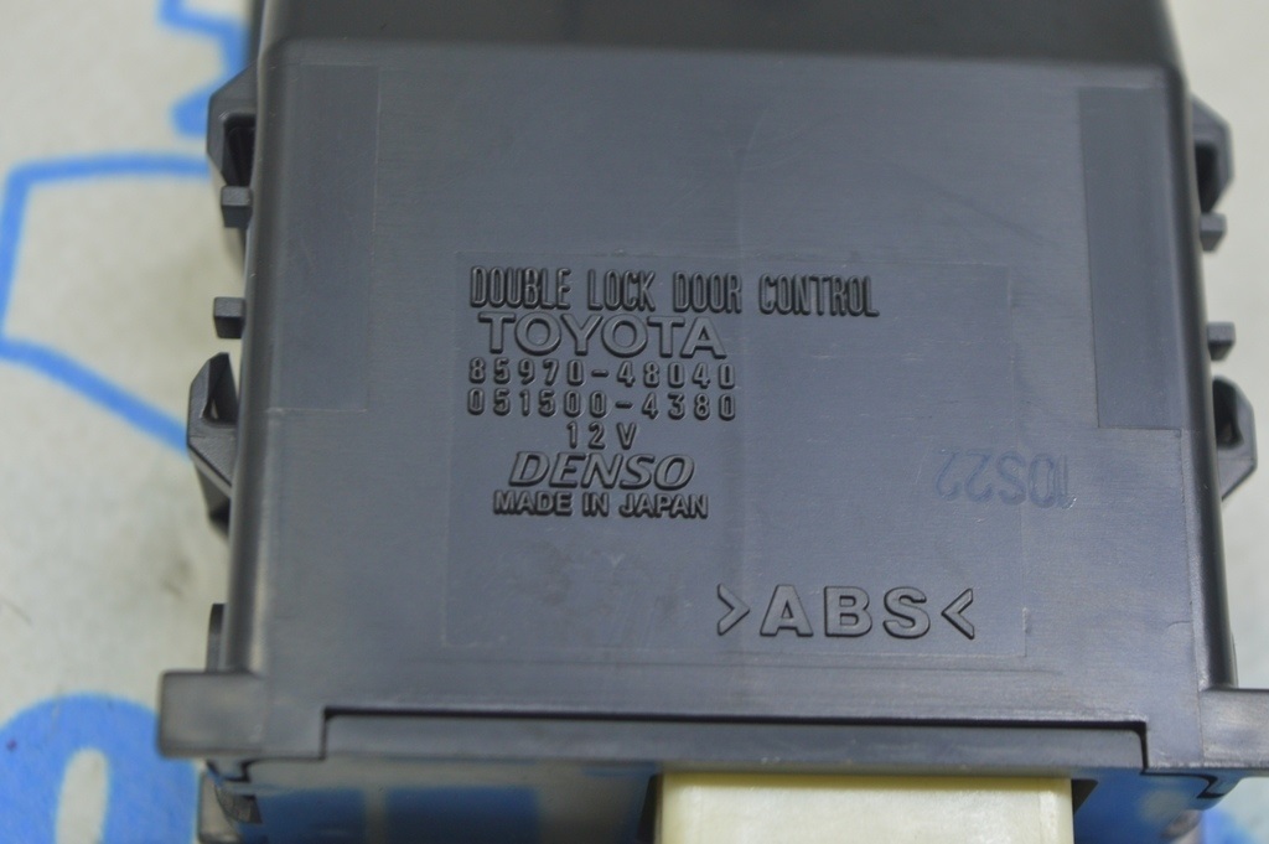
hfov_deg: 24.6
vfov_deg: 16.5
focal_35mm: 82
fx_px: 2906
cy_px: 422
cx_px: 634
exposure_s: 1/20
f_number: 5.6
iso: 400
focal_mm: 55
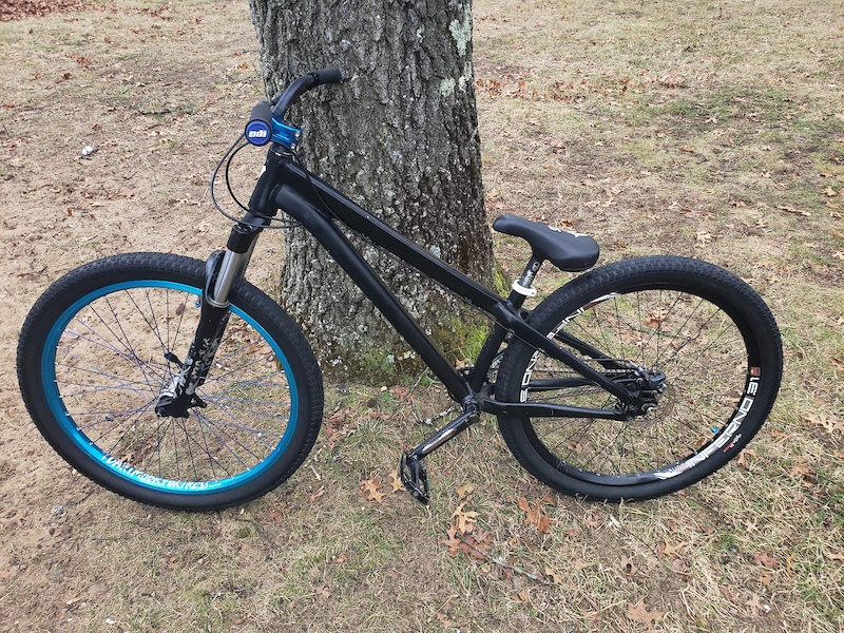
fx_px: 634
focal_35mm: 26
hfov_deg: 67.3
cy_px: 316
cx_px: 422
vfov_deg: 53.1
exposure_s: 1/120
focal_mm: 4.3
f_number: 2.4
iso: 64
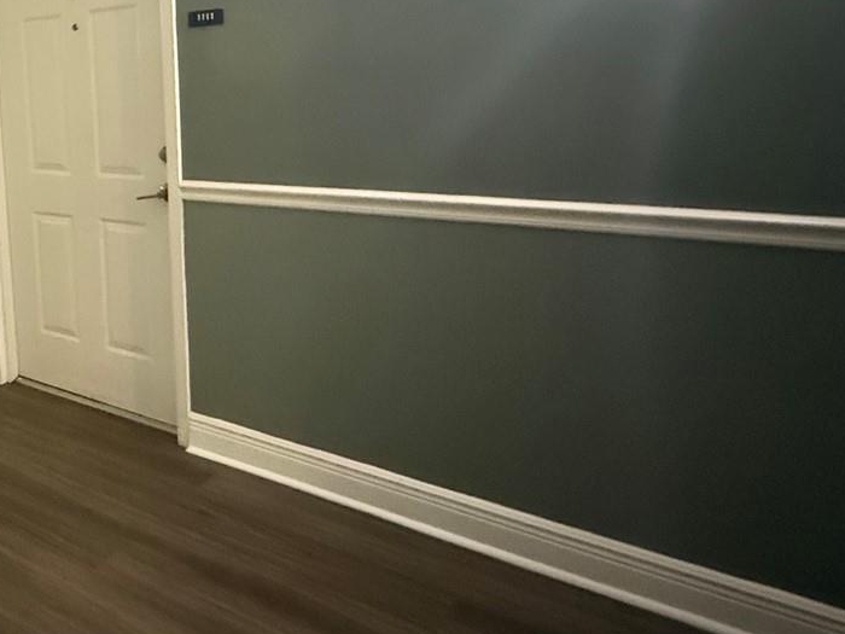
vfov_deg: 43.1
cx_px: -17
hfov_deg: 46.6
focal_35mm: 32
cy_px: 176
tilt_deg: -7.2
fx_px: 781
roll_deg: +4.0
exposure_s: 1/40
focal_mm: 2.22
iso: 1250
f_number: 2.2
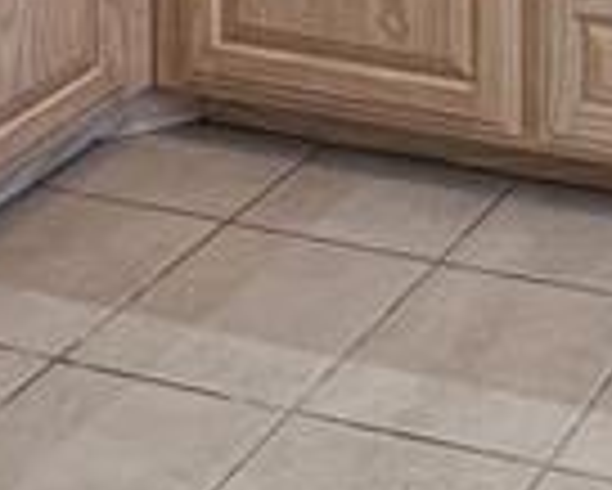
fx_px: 1867
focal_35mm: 103
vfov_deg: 11.9
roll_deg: -0.1
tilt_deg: -0.9
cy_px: -710
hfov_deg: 17.1
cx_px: 878
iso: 125
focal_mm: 2.22
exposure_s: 1/120
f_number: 2.2
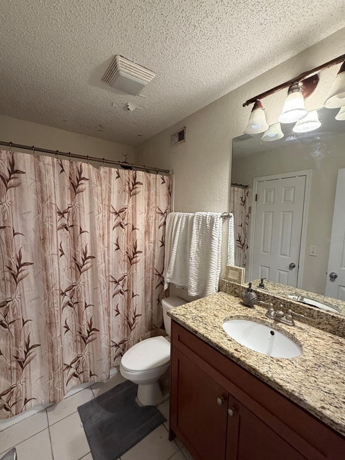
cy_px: 240
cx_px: 170
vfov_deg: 98.1
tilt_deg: -6.6
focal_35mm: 15
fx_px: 199
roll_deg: -0.9
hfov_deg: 81.7
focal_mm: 2.22
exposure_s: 1/60
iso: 400
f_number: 2.2
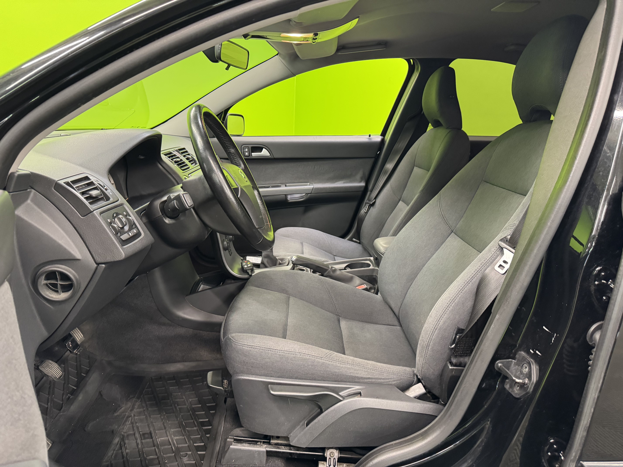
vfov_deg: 56.8
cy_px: 234
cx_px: 312
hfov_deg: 71.6
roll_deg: -1.6
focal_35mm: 24
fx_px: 432
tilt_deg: -14.8
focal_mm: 6.76
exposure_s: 1/50
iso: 500
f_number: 1.78
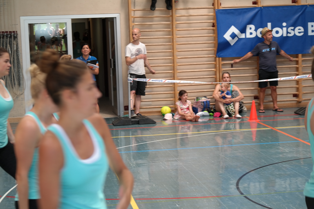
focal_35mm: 77
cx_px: 157
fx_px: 671
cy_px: 104
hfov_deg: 26.3
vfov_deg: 17.7
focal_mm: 50
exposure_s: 1/80
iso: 200
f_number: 4
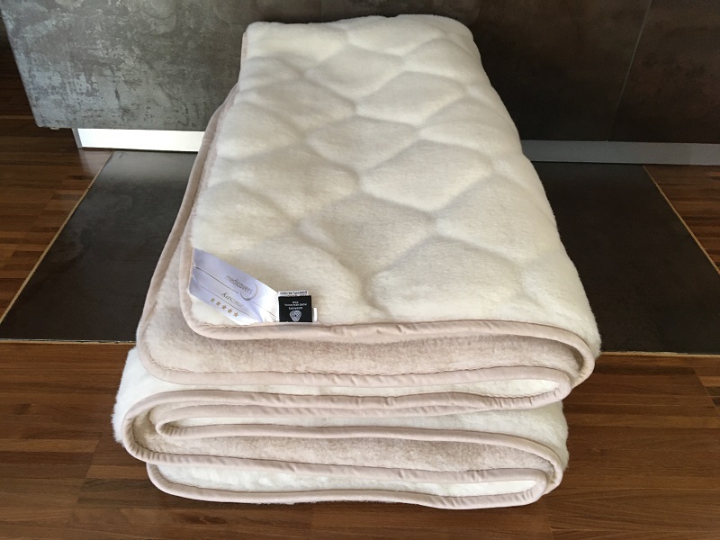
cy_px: 270
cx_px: 360
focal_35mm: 29
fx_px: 603
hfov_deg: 61.7
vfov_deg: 48.2
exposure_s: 1/33
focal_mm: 4.15
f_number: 2.2
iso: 160
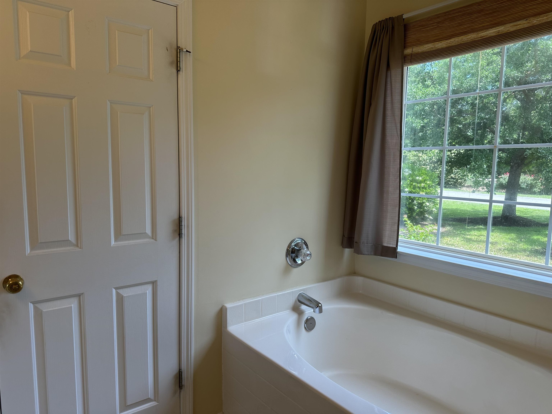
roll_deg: -1.0
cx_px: 276
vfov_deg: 56.8
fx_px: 383
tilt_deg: -6.0
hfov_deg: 71.6
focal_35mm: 24
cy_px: 207
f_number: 1.78
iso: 80
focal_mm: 6.86
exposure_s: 1/364
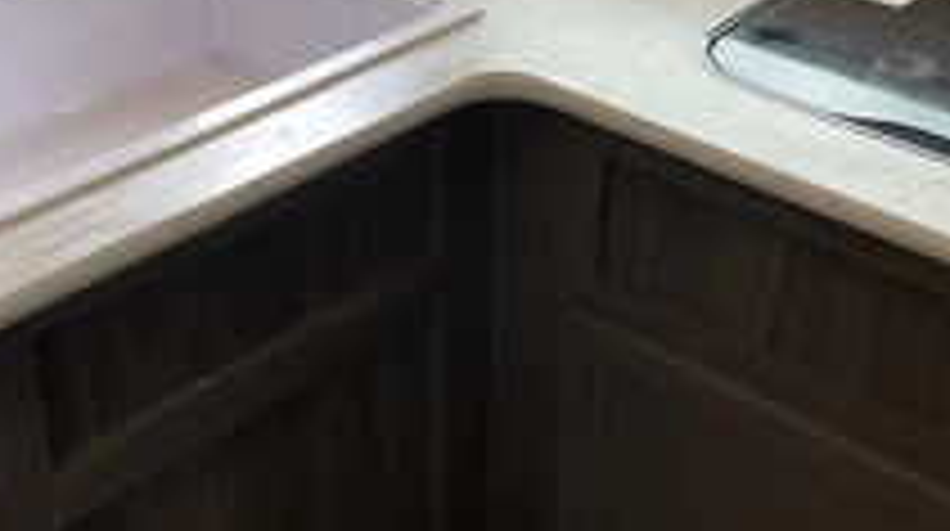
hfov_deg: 34.9
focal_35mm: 60
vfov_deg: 19.9
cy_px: 176
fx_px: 1509
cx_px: 486
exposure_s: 1/122
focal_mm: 3
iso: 40
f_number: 1.8
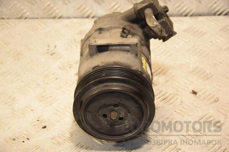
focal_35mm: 105
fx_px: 668
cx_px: 114
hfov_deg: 19.5
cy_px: 76
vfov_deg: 13.0
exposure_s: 1/160
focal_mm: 70
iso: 800
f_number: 5.3
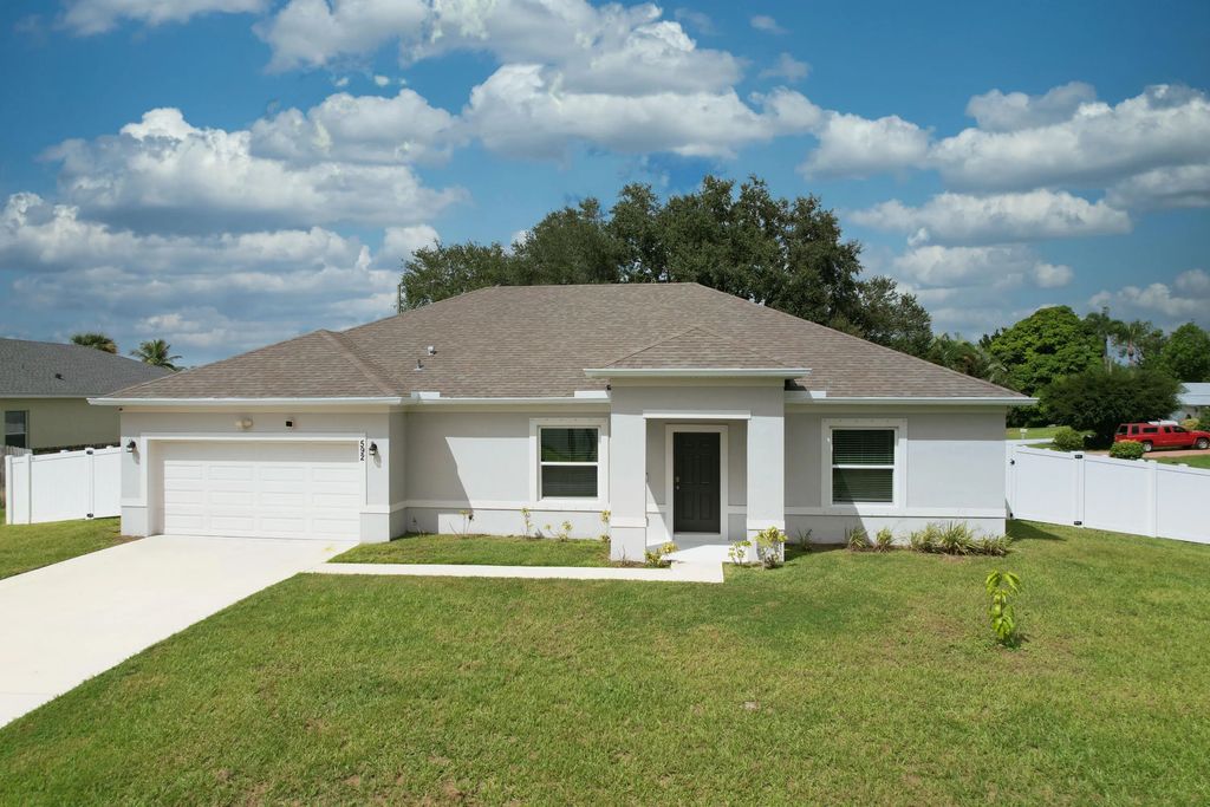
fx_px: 739
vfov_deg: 57.2
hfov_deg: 78.6
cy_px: 404
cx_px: 605
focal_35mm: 22
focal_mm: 8.4
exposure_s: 1/160
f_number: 2.8
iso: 100
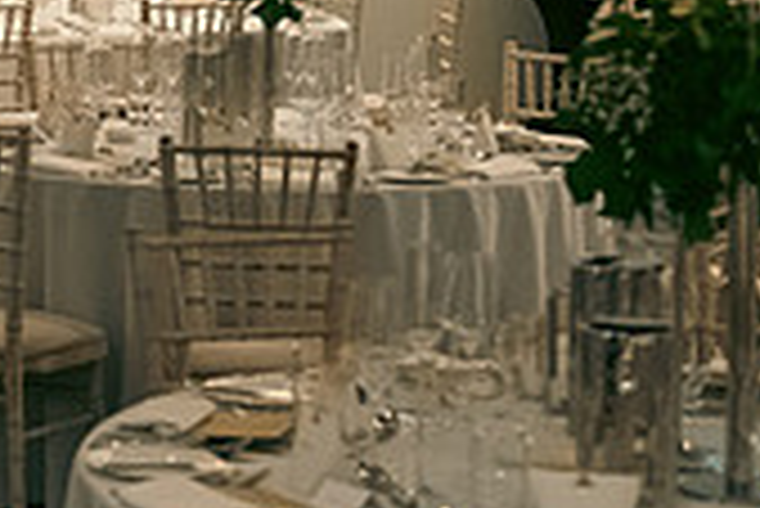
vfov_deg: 8.7
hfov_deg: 12.6
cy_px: 7
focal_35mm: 157
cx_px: -243
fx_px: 3317
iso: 1600
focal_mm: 45
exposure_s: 1/160
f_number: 3.5
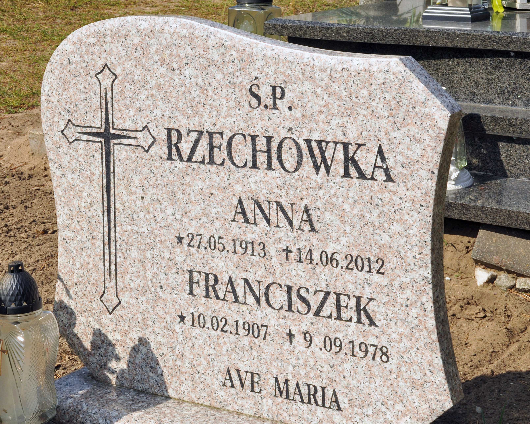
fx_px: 1176
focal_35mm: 75
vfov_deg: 20.4
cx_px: 182
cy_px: 228
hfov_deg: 25.3
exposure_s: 1/250
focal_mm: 40
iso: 320
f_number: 13
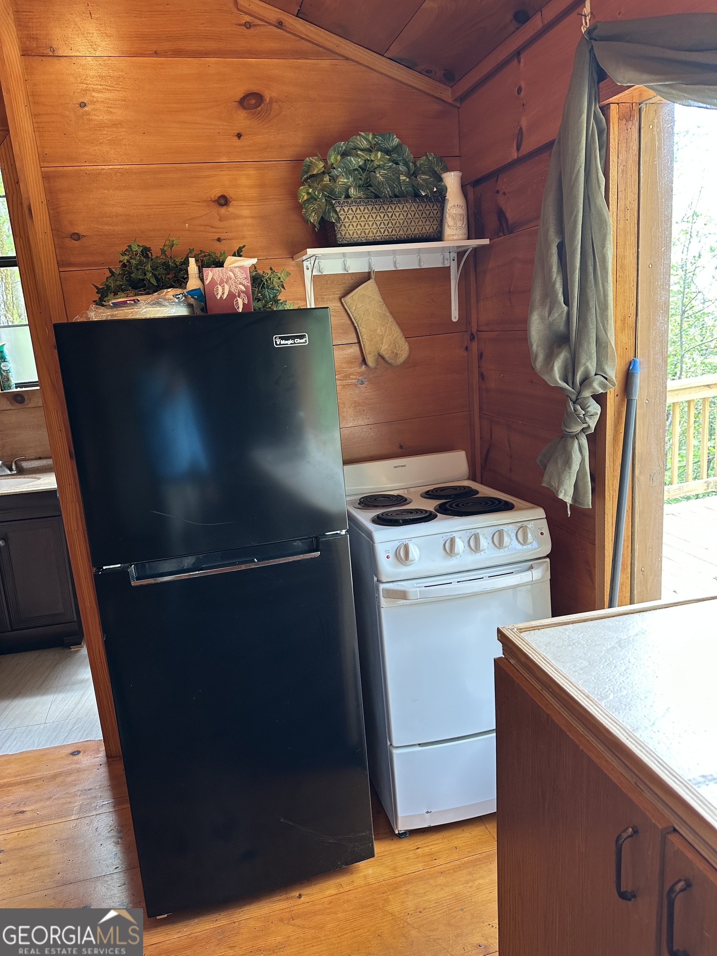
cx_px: 358
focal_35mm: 24
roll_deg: +6.1
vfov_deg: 71.6
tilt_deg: -13.2
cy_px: 478
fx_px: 663
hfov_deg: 56.8
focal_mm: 6.86
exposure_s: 1/60
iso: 125
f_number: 1.78
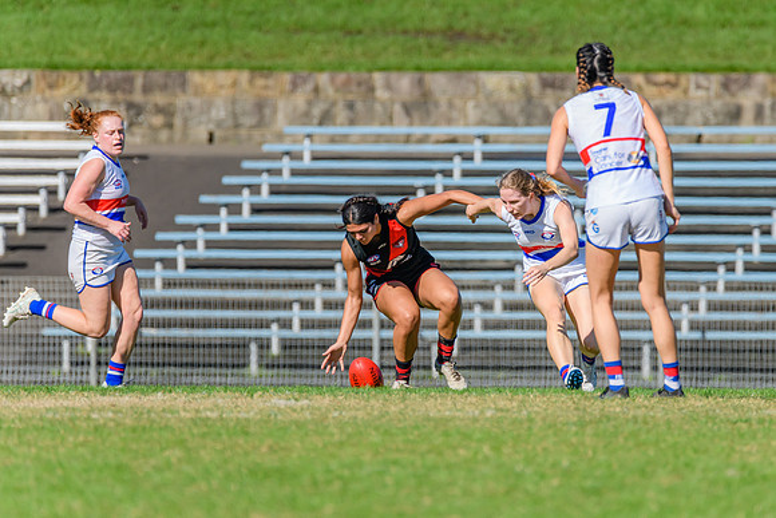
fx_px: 16254
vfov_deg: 1.8
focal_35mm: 754
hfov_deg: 2.7
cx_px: 436
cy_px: 248
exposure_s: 1/1600
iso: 640
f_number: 9
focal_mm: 600
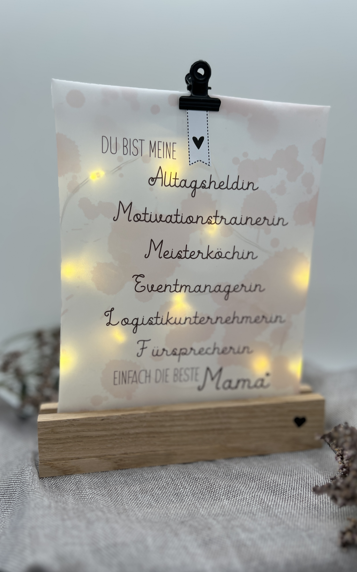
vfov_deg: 66.5
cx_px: 174
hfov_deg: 44.5
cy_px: 288
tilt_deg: -6.8
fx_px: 436
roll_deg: +0.8
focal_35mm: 28
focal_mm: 5.7
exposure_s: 1/1009
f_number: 1.5
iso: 50
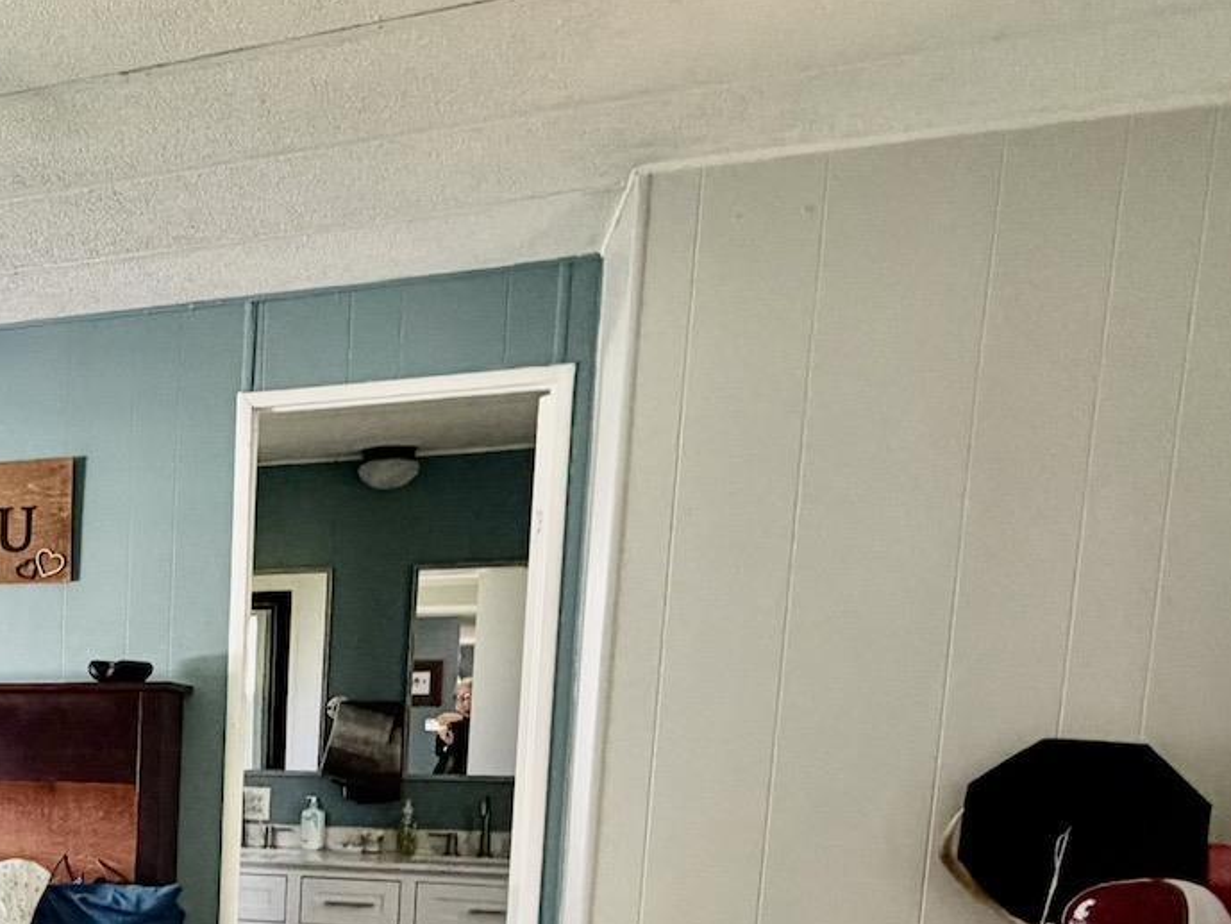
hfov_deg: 38.3
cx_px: -172
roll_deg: +0.5
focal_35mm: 39
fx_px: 1387
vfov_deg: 34.2
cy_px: 878
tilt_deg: -5.4
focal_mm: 2.22
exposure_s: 1/120
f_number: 2.2
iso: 250
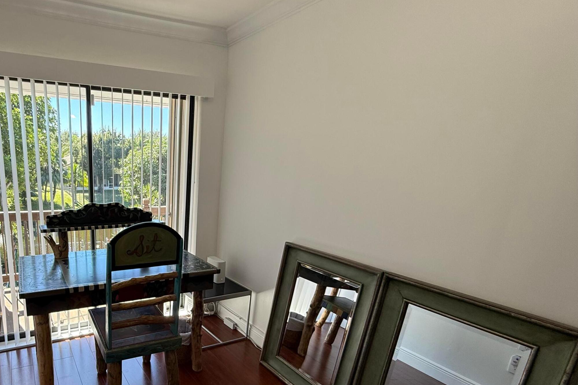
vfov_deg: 58.5
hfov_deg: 76.6
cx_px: 162
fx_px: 337
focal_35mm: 21
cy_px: 247
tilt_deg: -14.3
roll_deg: -0.9
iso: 125
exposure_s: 1/120
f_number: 2.2
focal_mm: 2.22
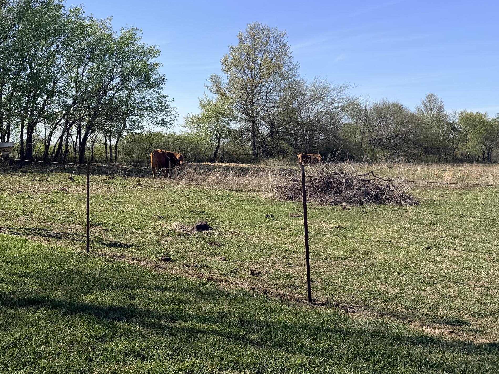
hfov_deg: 46.7
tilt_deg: +4.4
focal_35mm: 38
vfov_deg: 37.1
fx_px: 548
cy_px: 112
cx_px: 108
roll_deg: -0.5
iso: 80
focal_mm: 6.76
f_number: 1.78
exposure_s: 1/4673
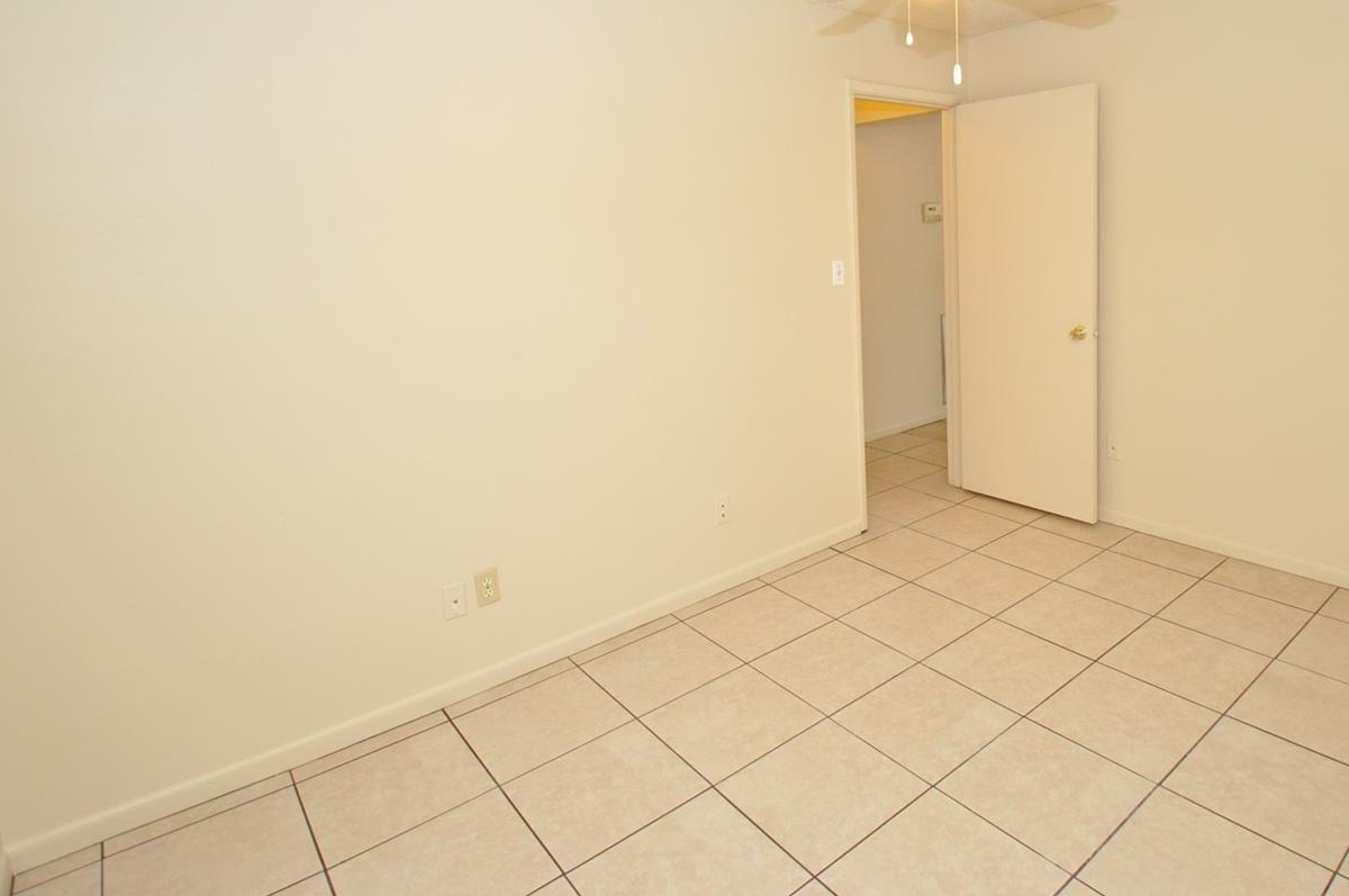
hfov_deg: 82.6
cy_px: 307
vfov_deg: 60.5
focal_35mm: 20
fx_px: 749
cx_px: 838
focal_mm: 10
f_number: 4
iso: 800
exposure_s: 1/60
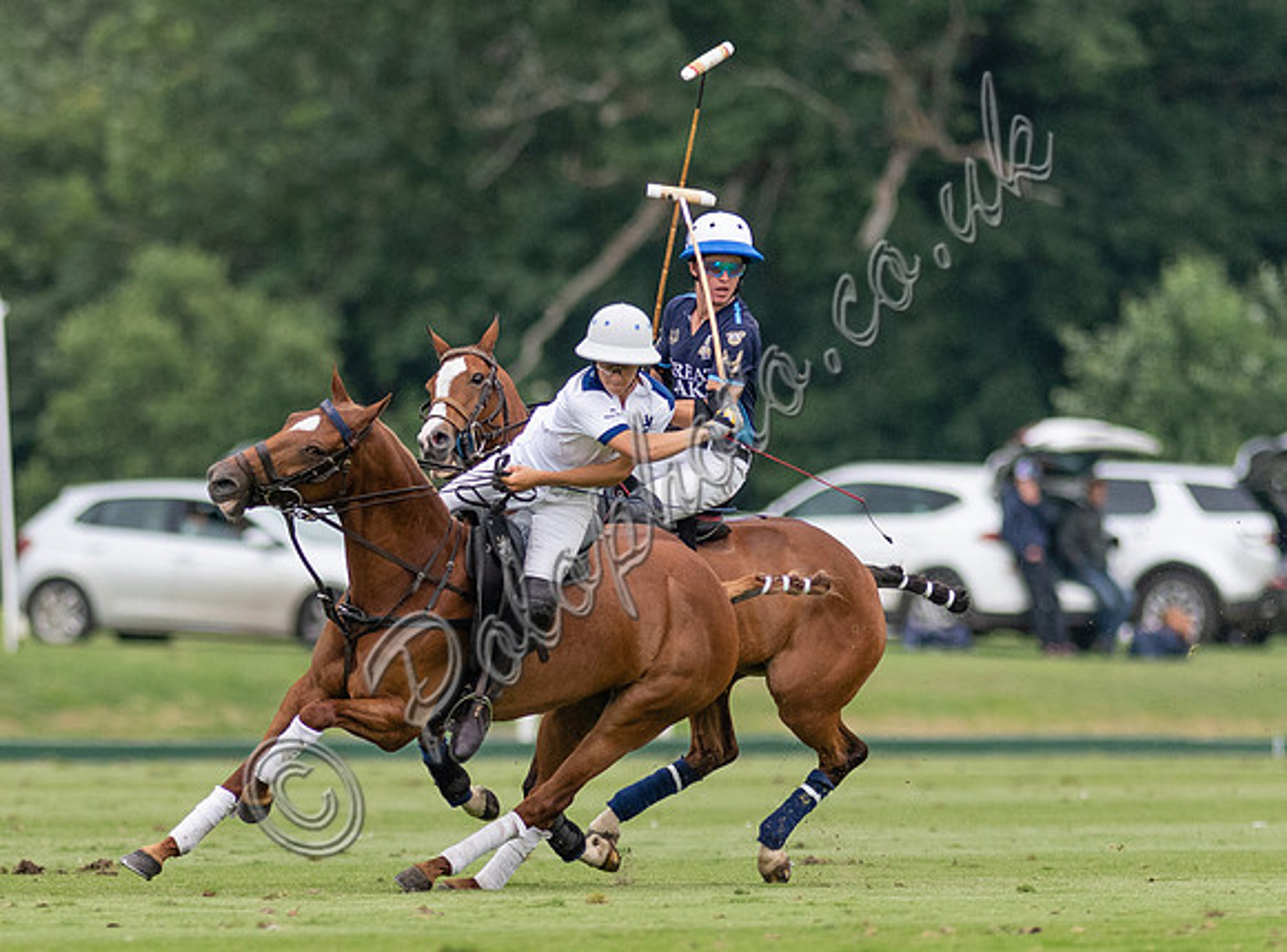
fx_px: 32645
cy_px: 689
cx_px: 387
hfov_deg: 2.3
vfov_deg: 1.7
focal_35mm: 882
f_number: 2.8
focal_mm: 300
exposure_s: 1/4000
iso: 640
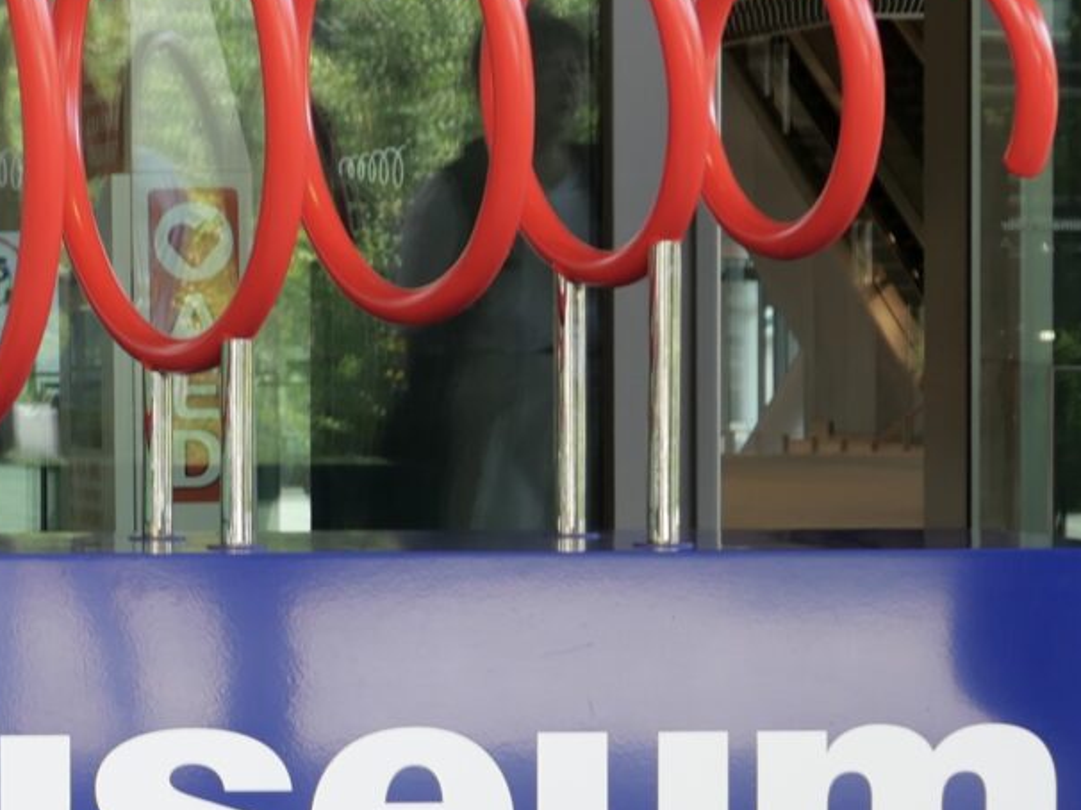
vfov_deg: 11.4
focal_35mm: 130
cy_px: 657
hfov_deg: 14.1
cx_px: -569
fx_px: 4058
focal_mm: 18.6
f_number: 4
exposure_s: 1/125
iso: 200
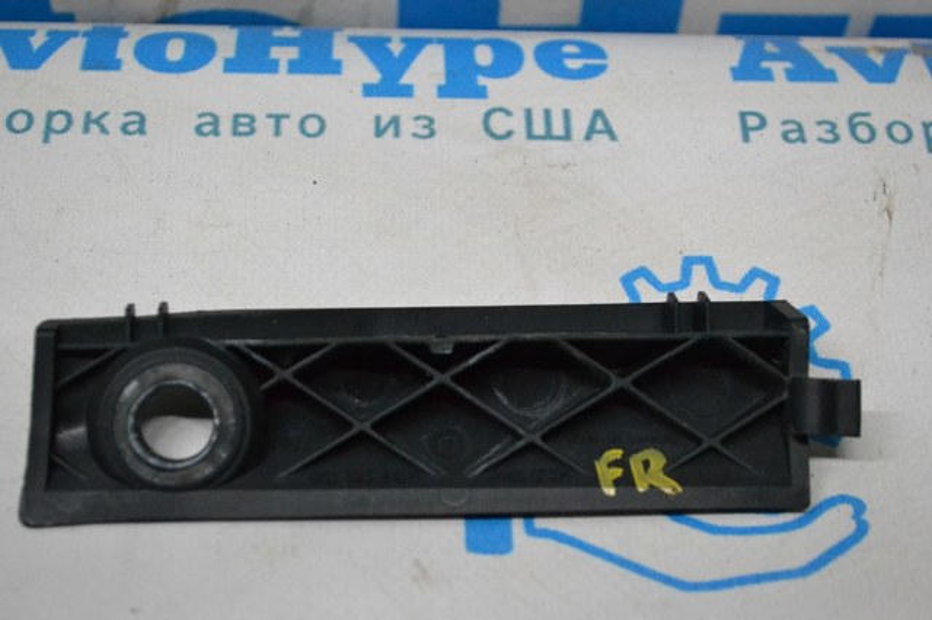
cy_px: 310
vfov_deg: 20.1
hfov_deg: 29.9
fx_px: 1747
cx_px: 466
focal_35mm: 68
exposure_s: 1/500
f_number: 5.3
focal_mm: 45
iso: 3200
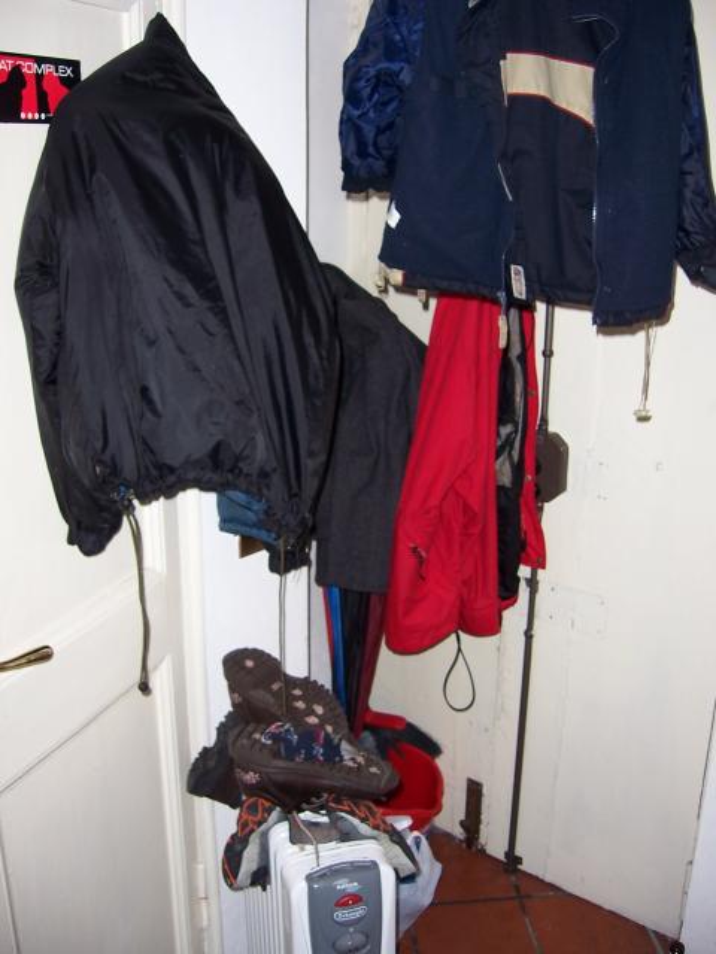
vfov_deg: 51.4
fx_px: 993
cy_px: 477
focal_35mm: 36
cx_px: 358
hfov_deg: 39.7
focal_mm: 6
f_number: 3
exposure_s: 1/60
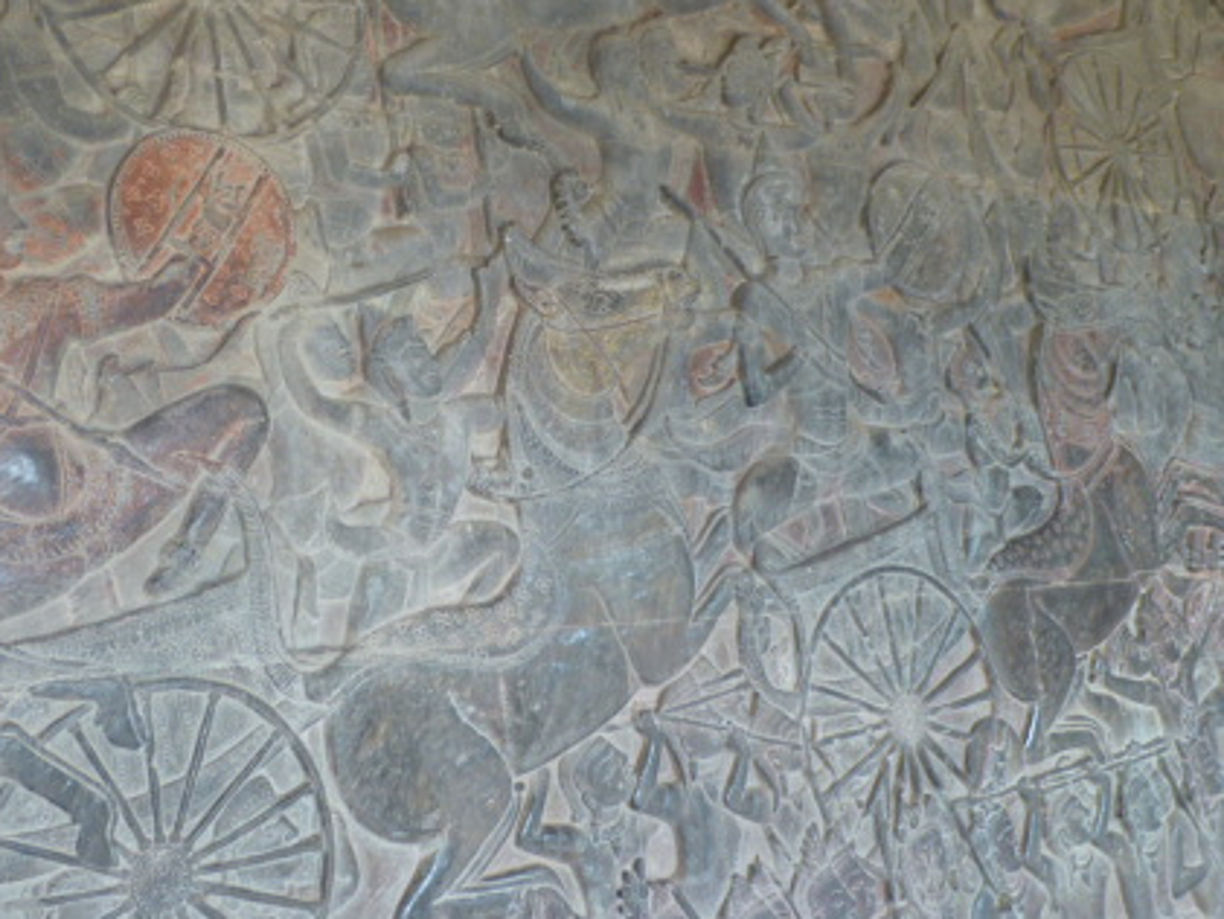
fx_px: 1344
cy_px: 250
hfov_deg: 48.6
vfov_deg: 37.0
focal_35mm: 38
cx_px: 486
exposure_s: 1/50
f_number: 2.8
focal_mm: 4.4
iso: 80
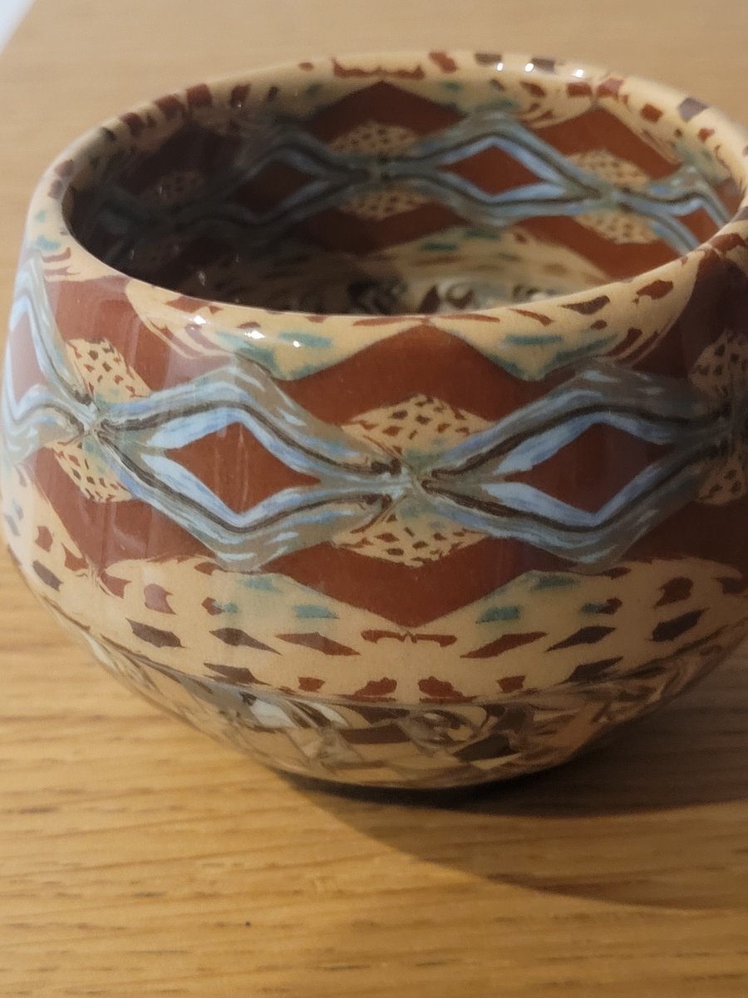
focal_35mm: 26
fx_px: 749
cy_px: 499
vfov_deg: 67.3
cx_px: 374
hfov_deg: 53.1
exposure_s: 1/25
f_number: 1.8
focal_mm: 5.4
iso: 640
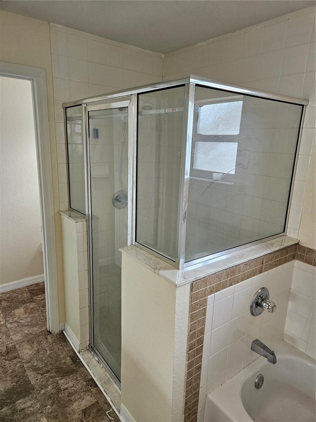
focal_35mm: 23
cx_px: 158
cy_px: 211
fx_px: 280
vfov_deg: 73.9
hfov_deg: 58.9
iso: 200
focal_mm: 5.4
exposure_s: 1/120
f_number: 1.8
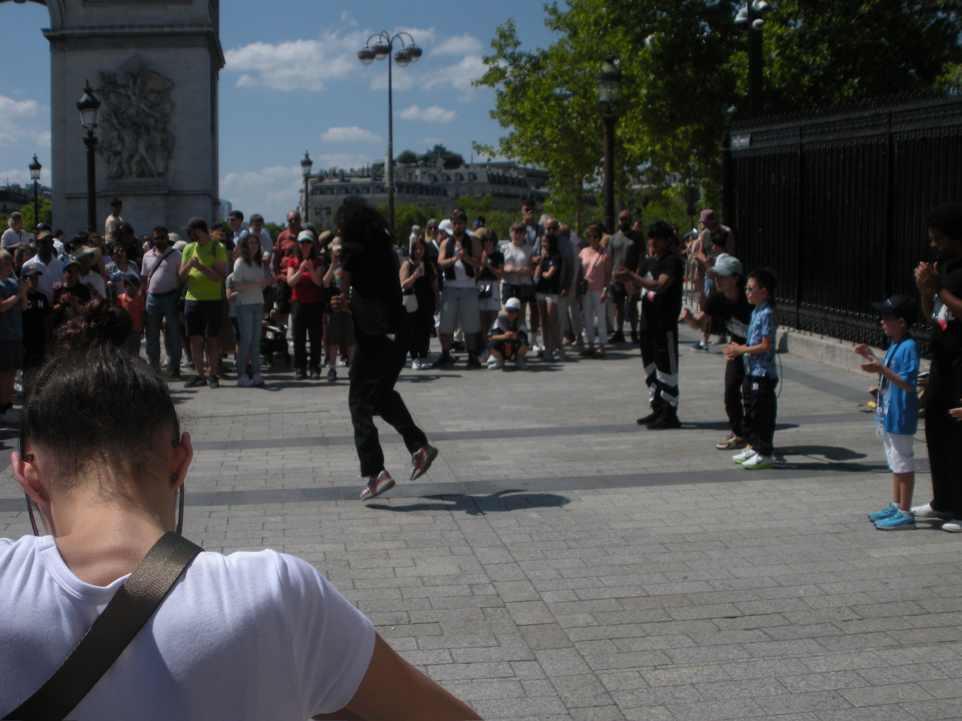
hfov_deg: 42.9
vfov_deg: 32.9
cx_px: 481
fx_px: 1223
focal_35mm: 44
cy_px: 360
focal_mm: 7.7
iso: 64
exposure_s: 1/1300
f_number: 4
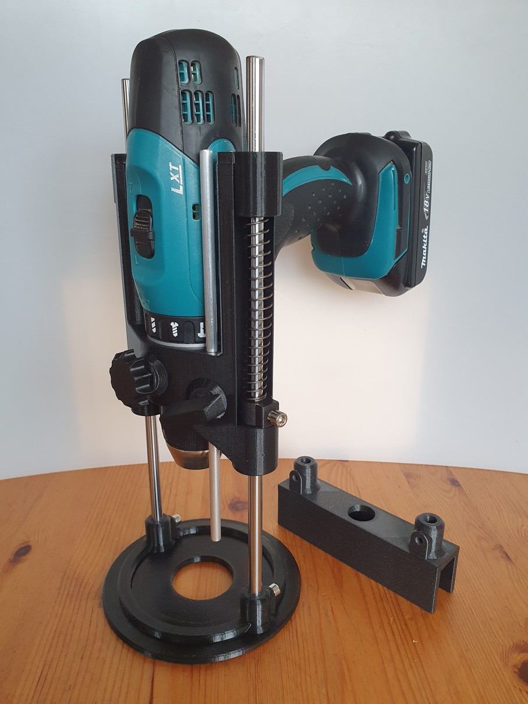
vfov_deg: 67.3
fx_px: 529
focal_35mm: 26
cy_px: 352
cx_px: 264
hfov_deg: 53.0
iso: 320
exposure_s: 1/100
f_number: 2.4
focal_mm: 4.32
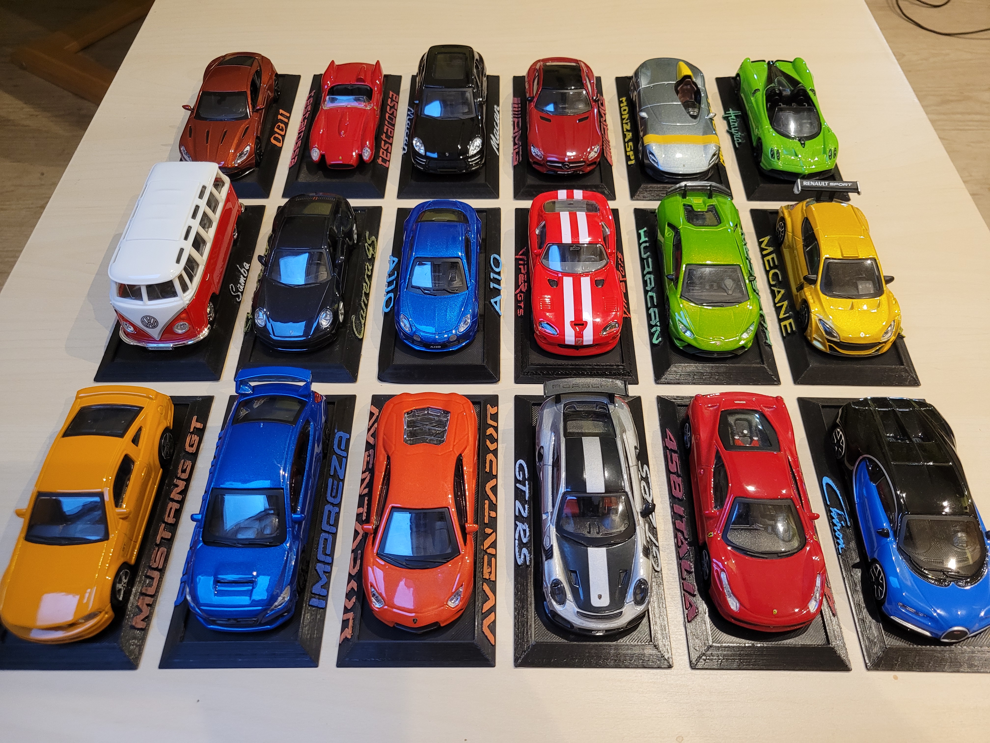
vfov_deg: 53.1
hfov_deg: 67.3
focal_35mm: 26
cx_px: 495
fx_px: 744
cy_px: 372
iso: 400
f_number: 1.8
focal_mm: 5.4
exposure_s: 1/50
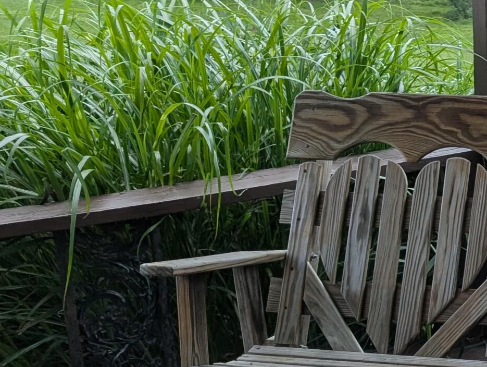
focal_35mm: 77
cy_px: 255
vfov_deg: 19.1
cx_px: 670
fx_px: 1085
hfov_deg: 22.1
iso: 13
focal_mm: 6.9
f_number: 1.68
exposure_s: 1/386
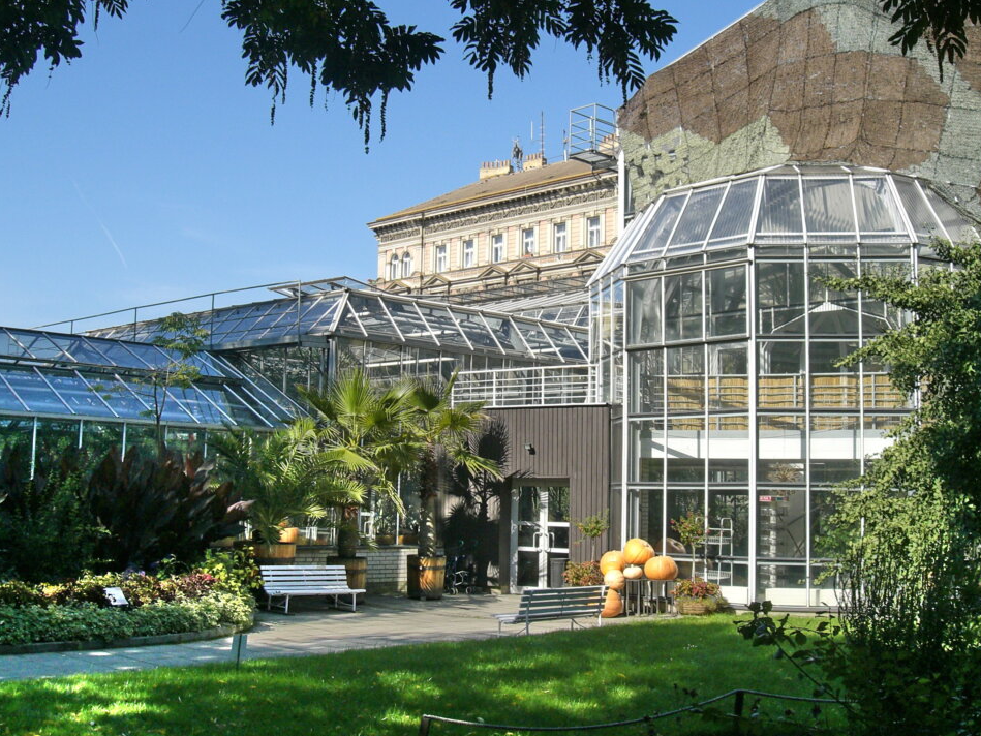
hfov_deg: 45.8
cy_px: 363
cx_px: 509
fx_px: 1162
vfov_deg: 35.1
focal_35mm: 41
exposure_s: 1/400
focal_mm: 6.3
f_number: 4.4
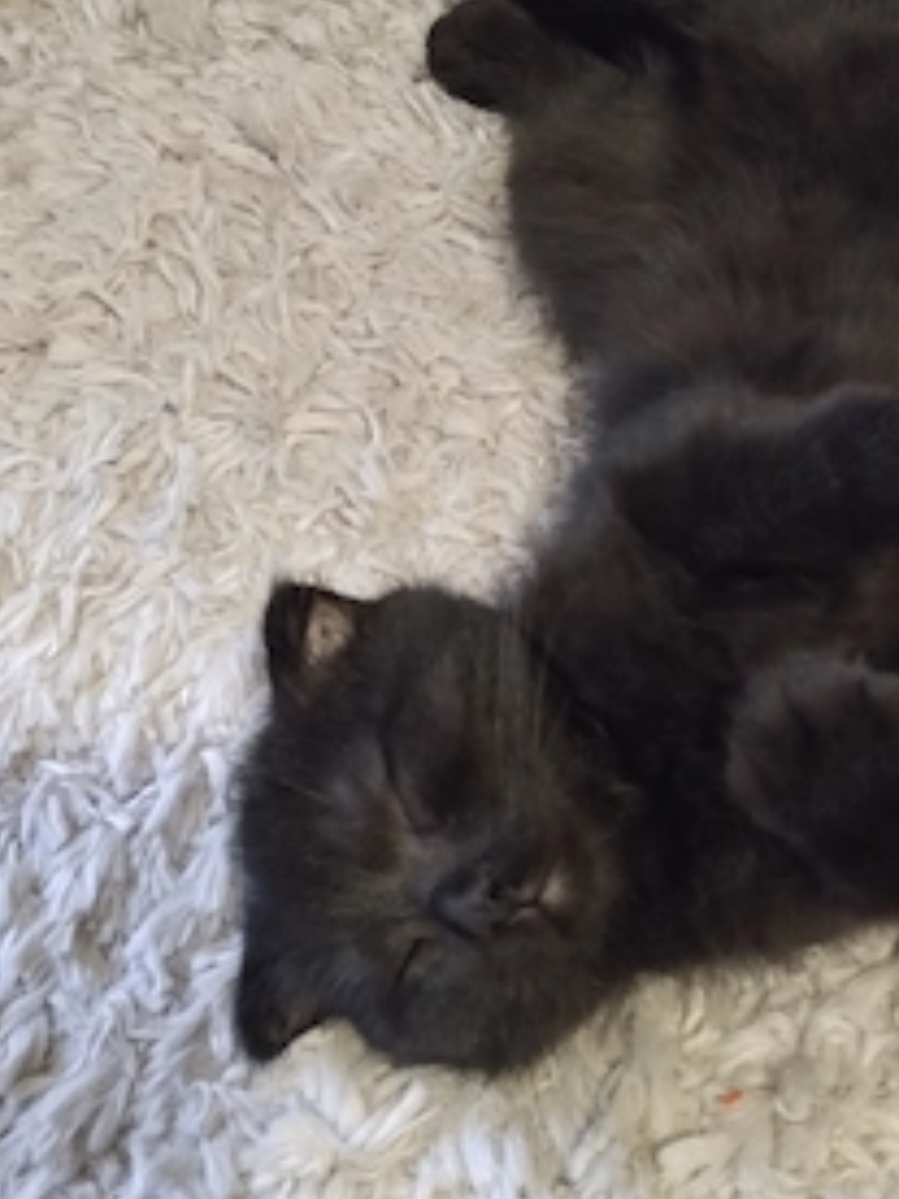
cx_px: 621
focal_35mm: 42
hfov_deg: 33.9
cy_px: 578
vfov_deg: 44.8
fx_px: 1454
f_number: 1.8
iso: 1000
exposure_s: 1/20
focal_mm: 4.22
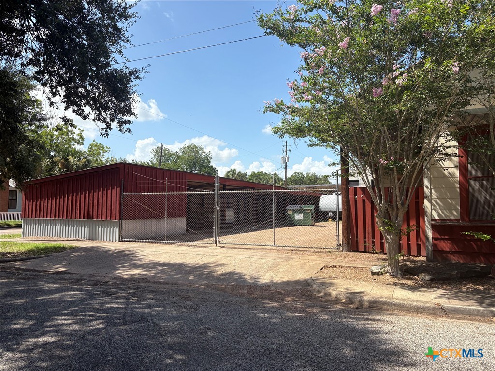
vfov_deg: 53.1
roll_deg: +0.8
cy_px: 186
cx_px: 248
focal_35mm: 26
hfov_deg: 67.3
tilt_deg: +3.5
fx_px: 372
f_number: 1.6
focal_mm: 5.96
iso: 50
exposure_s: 1/2865
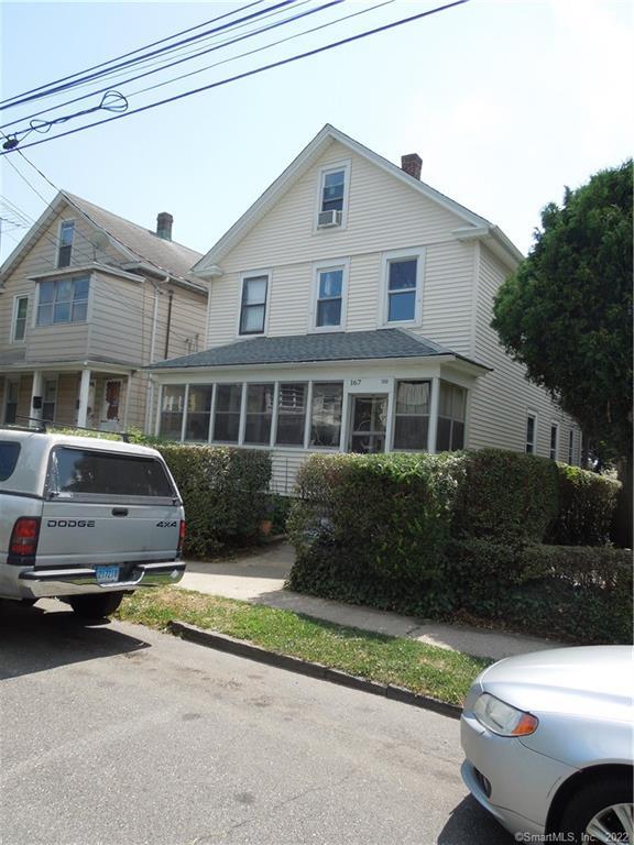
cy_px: 422
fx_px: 611
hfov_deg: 54.9
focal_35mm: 25
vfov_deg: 69.4
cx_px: 317
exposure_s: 1/640
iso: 100
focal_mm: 4.5
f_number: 3.3
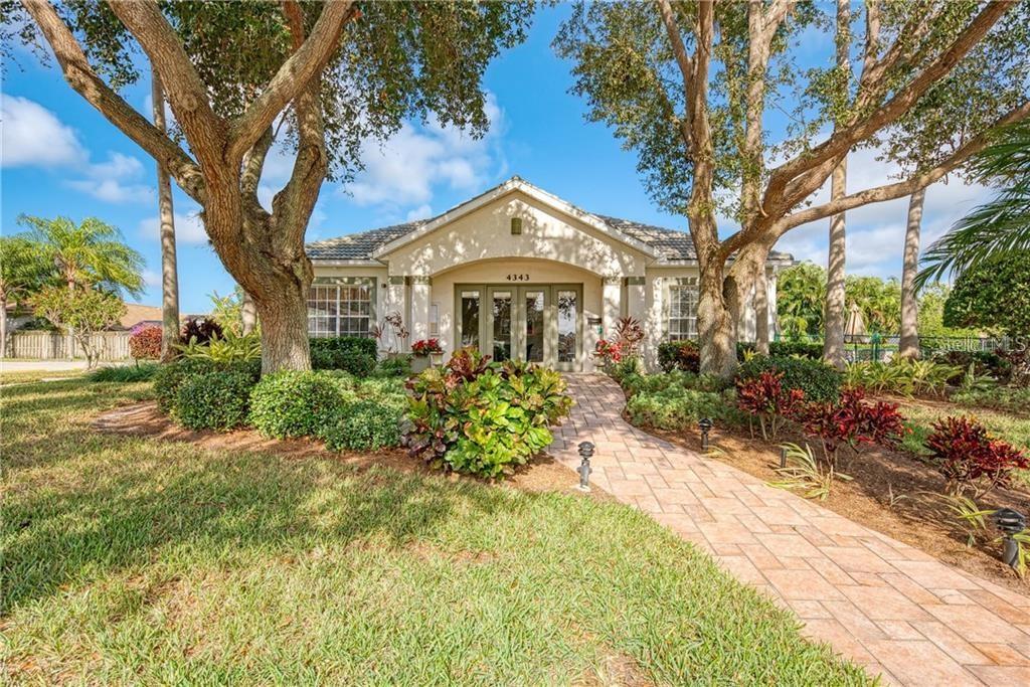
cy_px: 344
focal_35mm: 18
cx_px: 515
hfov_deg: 90.0
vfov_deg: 67.4
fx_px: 515
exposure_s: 1/640
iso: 320
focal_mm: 18
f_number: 7.1
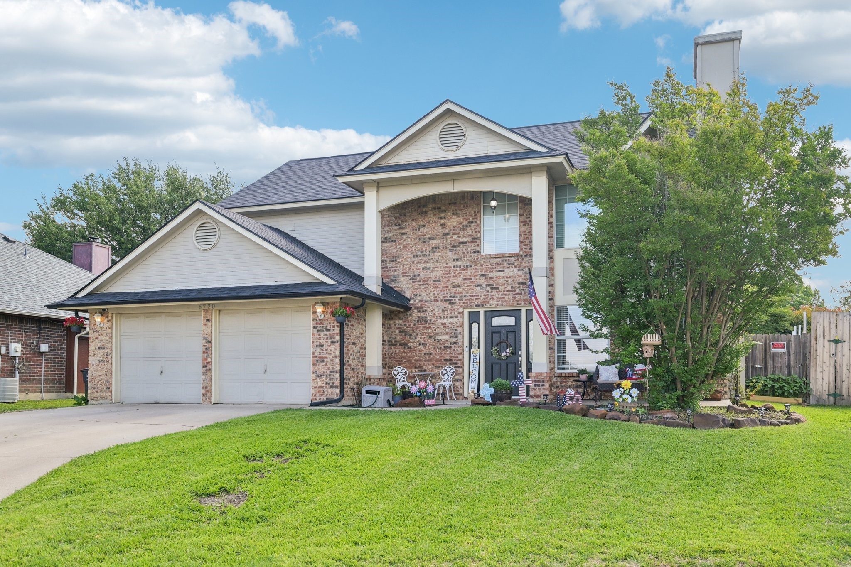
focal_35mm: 30
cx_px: 426
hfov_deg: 61.9
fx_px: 709
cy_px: 284
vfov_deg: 43.6
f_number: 8
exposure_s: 1/400
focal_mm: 30
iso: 400
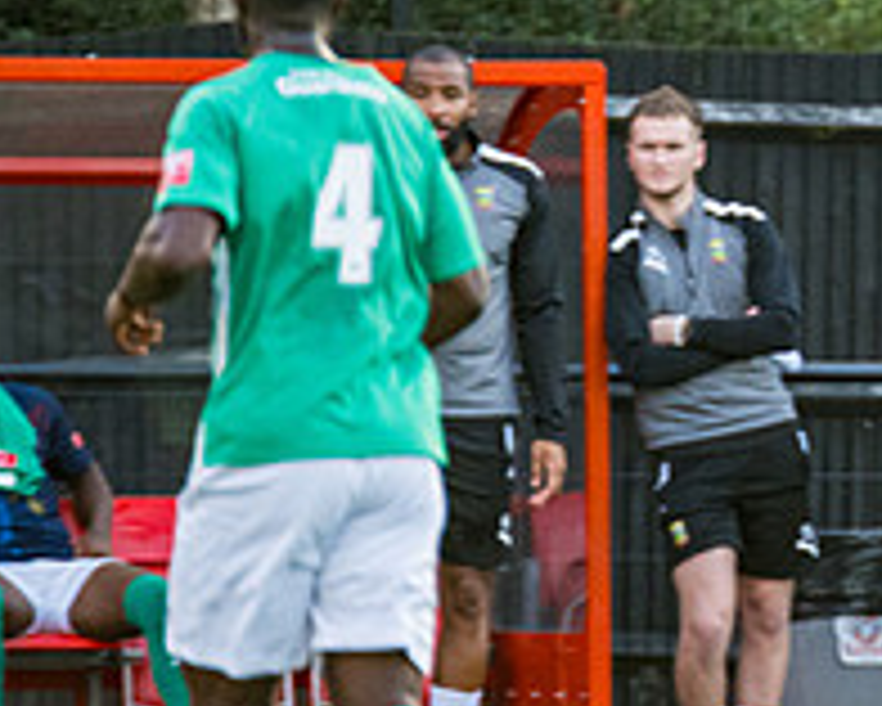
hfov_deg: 1.6
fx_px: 31627
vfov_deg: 1.3
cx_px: 1684
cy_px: 426
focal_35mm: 1211
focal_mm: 300
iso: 1250
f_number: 2.8
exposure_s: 1/640
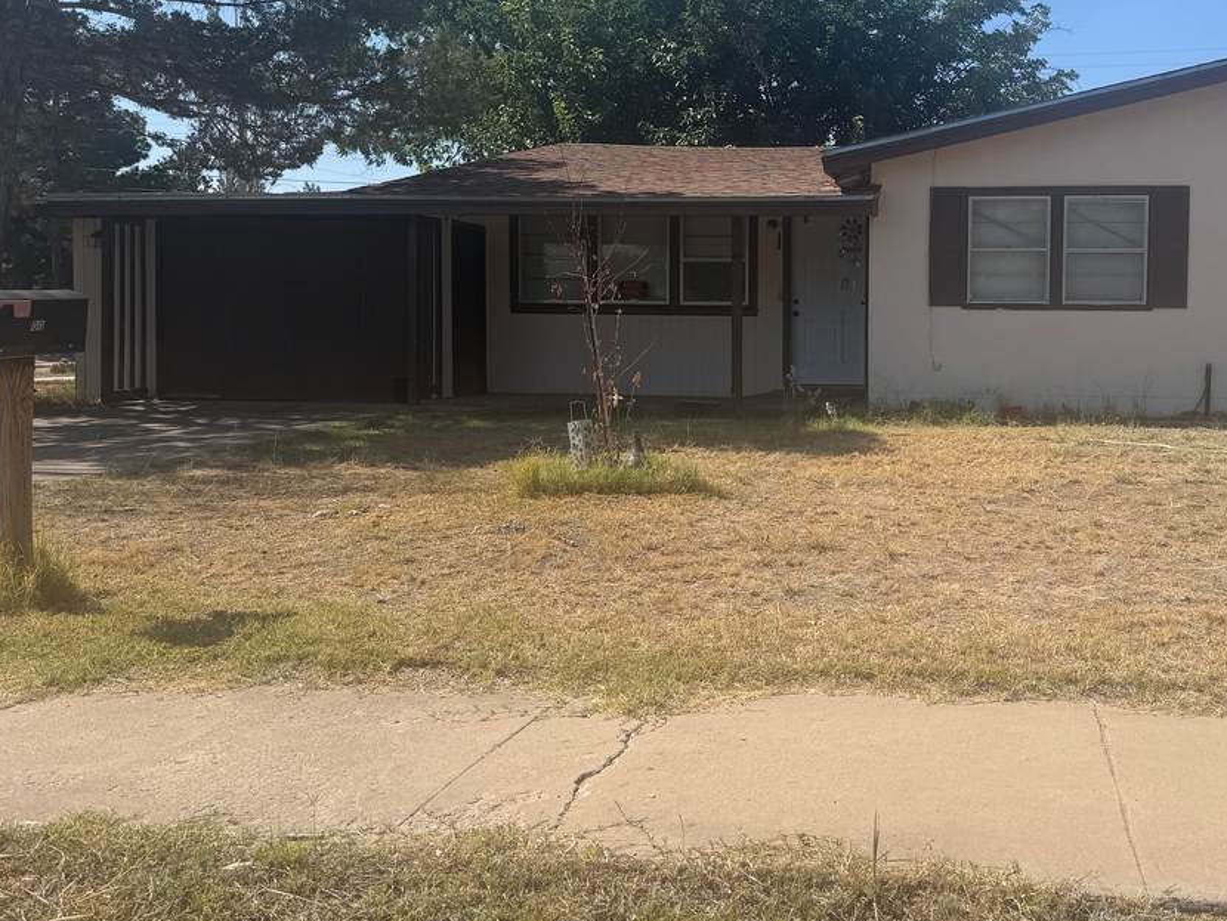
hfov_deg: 48.6
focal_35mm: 37
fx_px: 1312
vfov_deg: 38.6
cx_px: 887
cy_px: 375
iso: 80
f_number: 1.78
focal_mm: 6.76
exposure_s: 1/4310
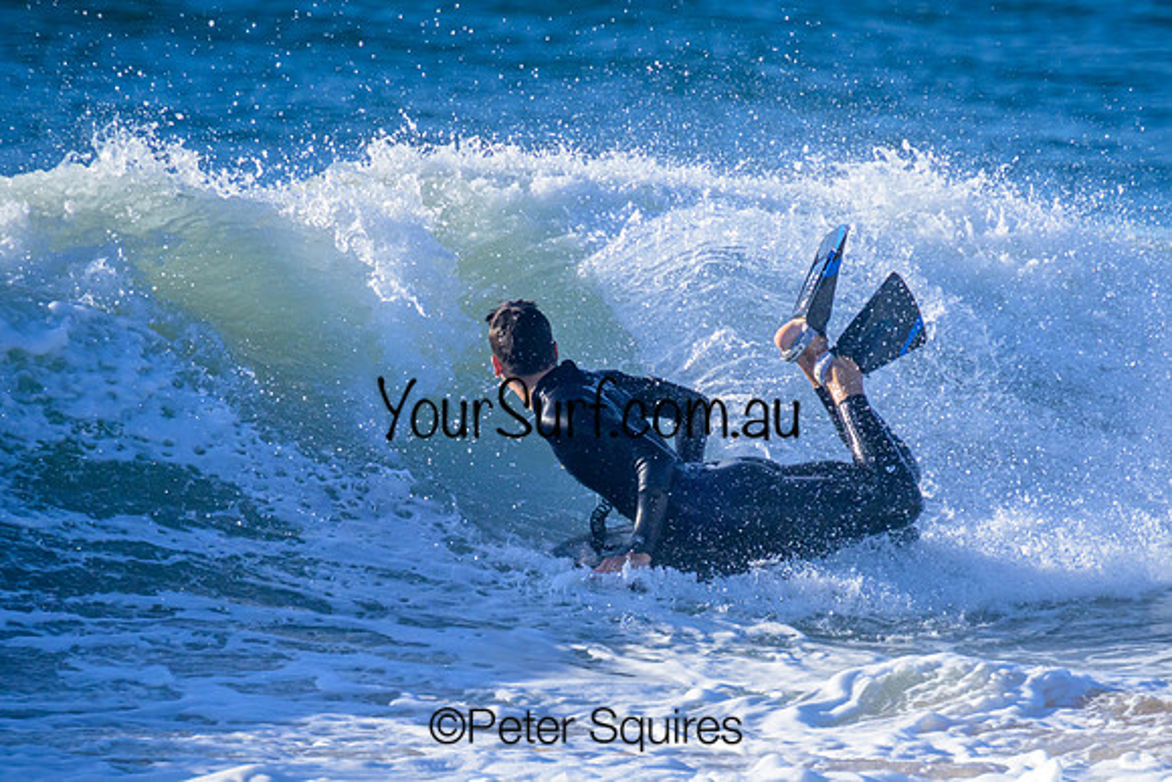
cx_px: 696
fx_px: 33605
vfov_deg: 1.3
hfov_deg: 2.0
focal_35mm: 1032
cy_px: 500
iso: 1400
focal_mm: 800
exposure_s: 1/2000
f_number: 11
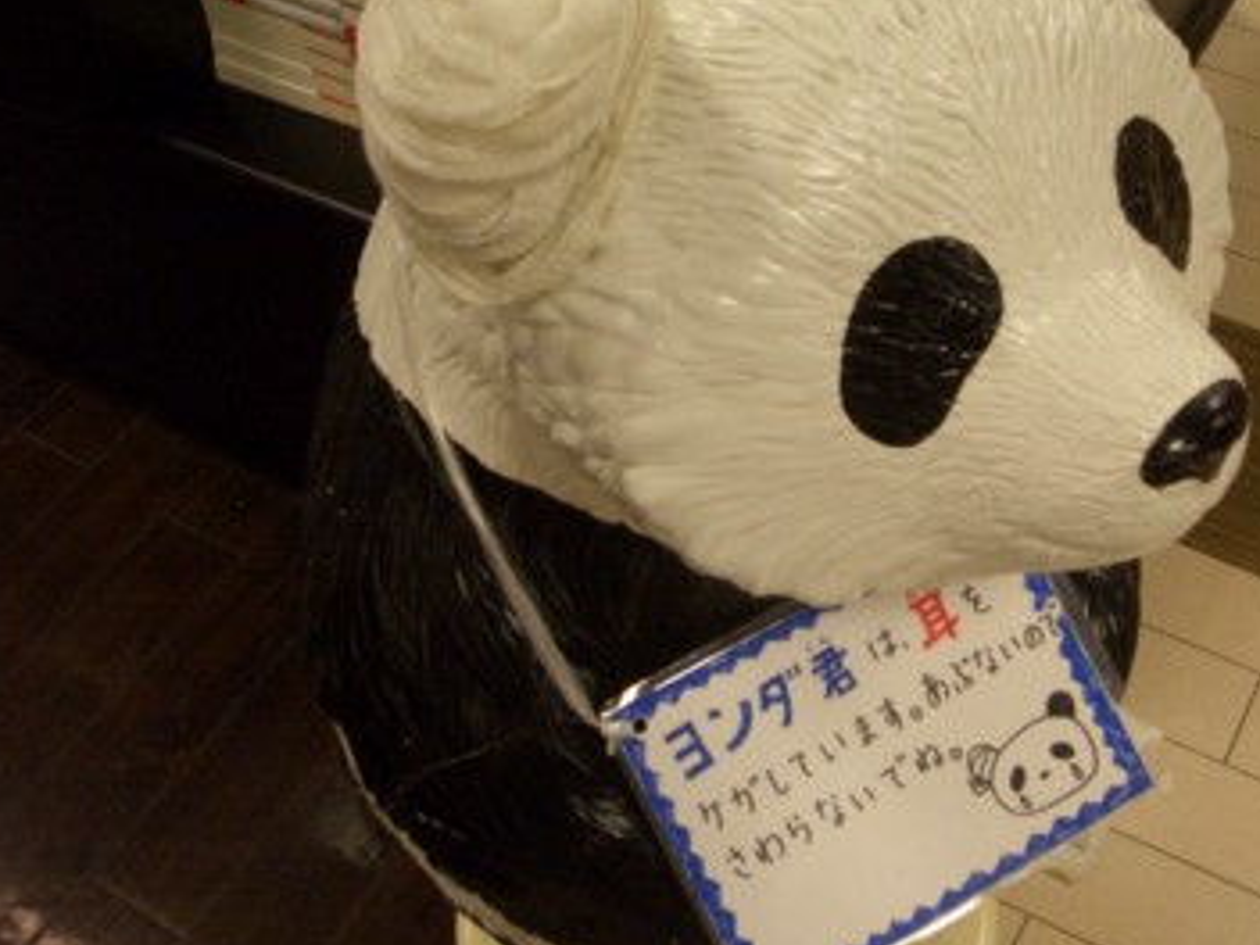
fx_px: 1674
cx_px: 770
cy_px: 415
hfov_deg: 41.0
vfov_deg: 31.5
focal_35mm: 46
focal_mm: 4.8
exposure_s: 1/60
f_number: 4
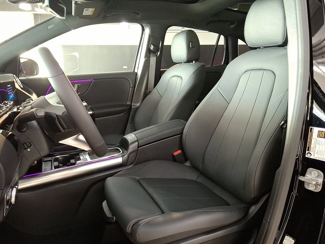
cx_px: 162
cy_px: 122
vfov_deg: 54.9
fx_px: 235
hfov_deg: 69.4
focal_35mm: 25
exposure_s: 1/25
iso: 356
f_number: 1.8
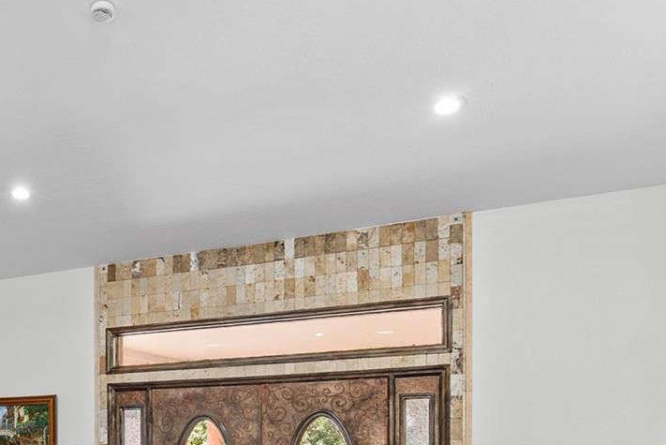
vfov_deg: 27.9
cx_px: -14
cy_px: 459
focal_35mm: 45
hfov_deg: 38.3
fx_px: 833
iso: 400
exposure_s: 1/4
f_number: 8
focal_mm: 20
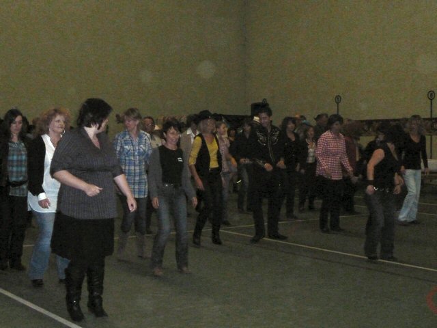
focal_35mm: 59
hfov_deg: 32.7
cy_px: 164
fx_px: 745
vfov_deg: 24.8
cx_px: 218
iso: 1000
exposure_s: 1/125
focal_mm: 9.7
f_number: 3.9
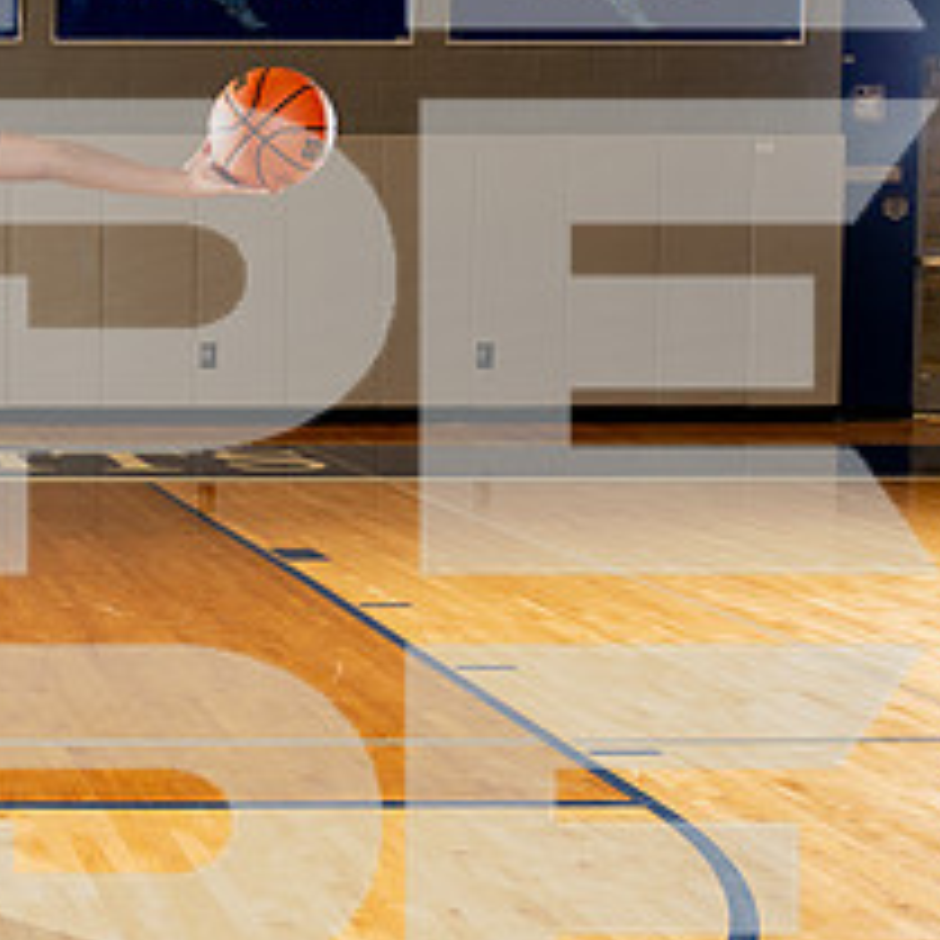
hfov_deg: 23.1
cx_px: -254
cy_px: 315
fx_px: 2058
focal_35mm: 67
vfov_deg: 25.6
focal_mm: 27
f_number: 4
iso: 250
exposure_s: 1/250
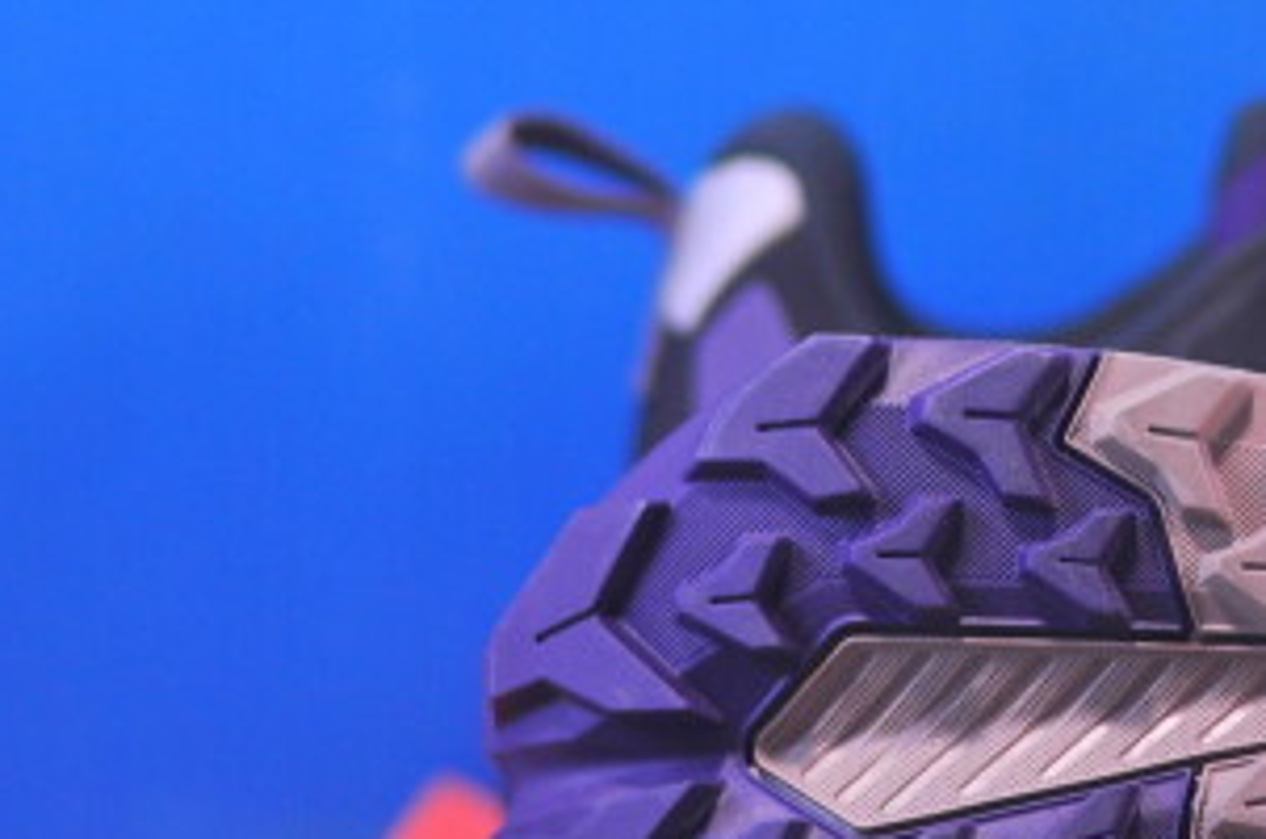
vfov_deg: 6.9
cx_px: 1555
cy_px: 262
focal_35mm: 199
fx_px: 6983
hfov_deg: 10.2
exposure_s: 1/320
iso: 250
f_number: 2.2
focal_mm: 50
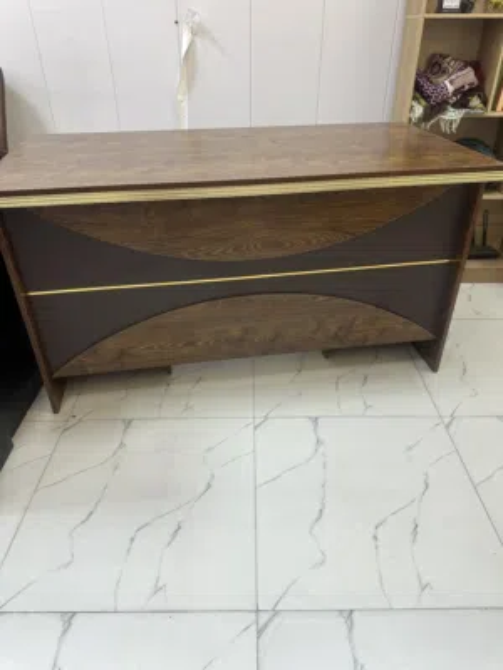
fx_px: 465
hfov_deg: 56.8
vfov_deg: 71.6
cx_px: 252
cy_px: 335
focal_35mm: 24
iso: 125
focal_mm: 6.86
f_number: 1.78
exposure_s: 1/101
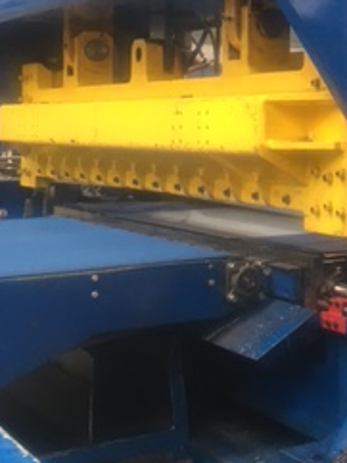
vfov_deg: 24.8
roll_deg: -0.3
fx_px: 1028
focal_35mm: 77
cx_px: 428
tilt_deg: +4.2
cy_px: 77
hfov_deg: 18.1
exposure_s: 1/17
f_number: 2.2
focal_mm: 4.15
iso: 40
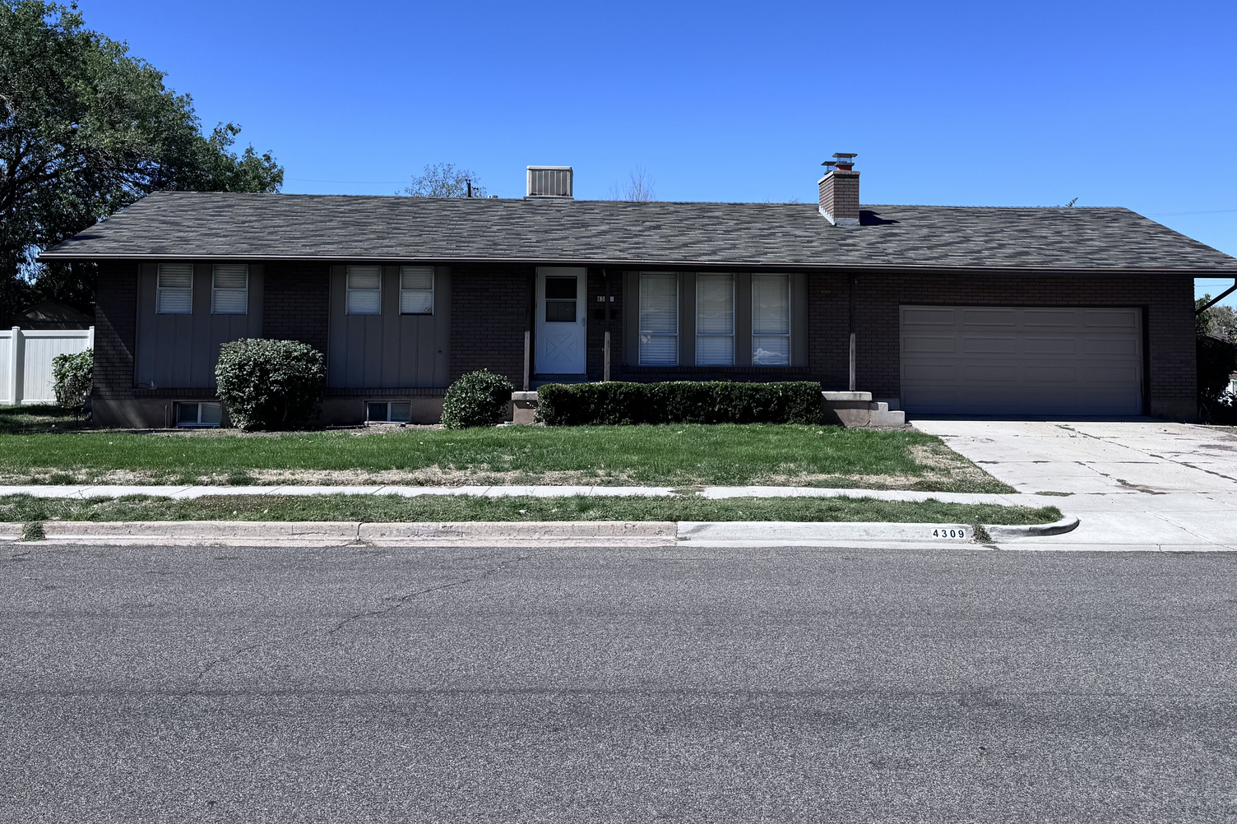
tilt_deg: +3.6
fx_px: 1168
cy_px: 271
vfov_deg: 38.4
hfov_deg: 55.7
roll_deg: -0.2
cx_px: 669
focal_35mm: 34
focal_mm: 6.76
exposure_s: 1/4950
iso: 80
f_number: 1.78
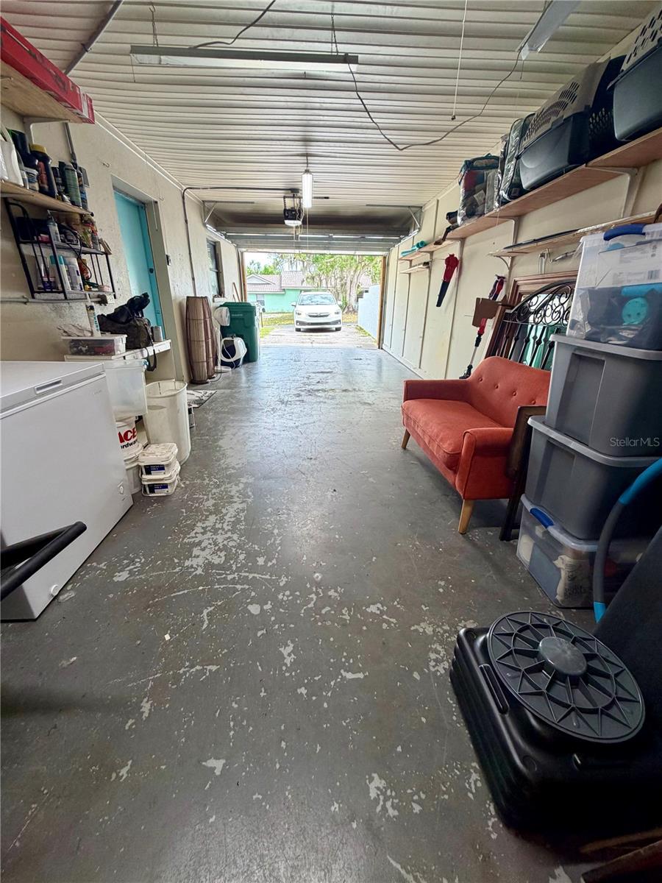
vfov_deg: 102.1
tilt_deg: -22.1
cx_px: 331
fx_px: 357
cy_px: 442
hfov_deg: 85.7
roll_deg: -0.2
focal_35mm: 14
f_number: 2.2
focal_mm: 2.22
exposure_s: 1/120
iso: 160
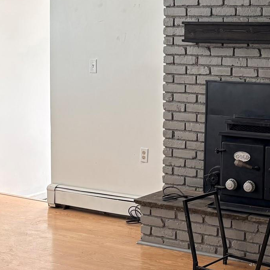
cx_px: 252
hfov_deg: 24.2
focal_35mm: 69
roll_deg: -0.9
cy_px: 127
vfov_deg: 25.0
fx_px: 609
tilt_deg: -6.6
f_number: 1.6
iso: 125
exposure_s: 1/68
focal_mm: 5.96
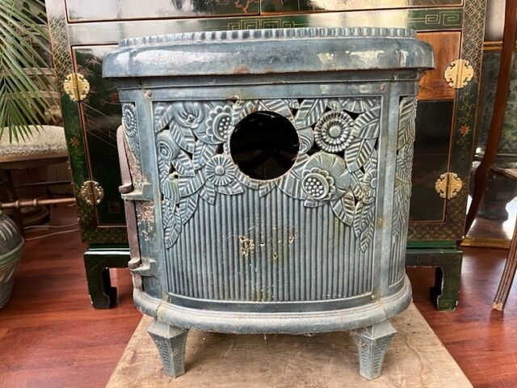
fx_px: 388
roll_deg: +1.9
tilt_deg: -12.7
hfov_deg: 67.3
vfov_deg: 53.1
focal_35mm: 26
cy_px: 194
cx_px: 258
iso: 400
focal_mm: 5.1
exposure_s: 1/60
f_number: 1.6
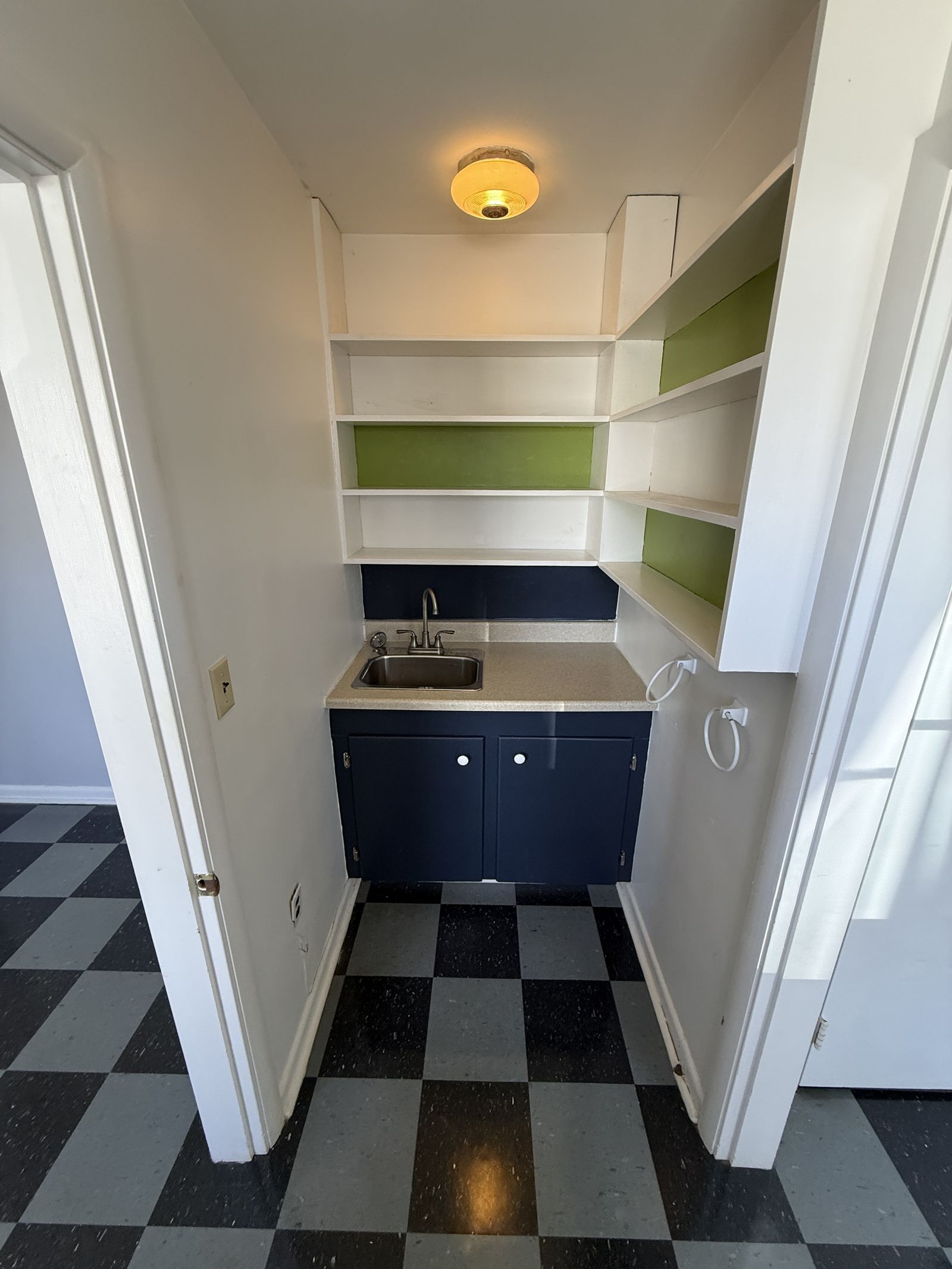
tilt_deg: -18.4
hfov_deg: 85.7
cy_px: 634
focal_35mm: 14
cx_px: 476
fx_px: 513
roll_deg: -0.5
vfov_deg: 102.1
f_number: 2.2
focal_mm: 2.22
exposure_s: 1/60
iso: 200
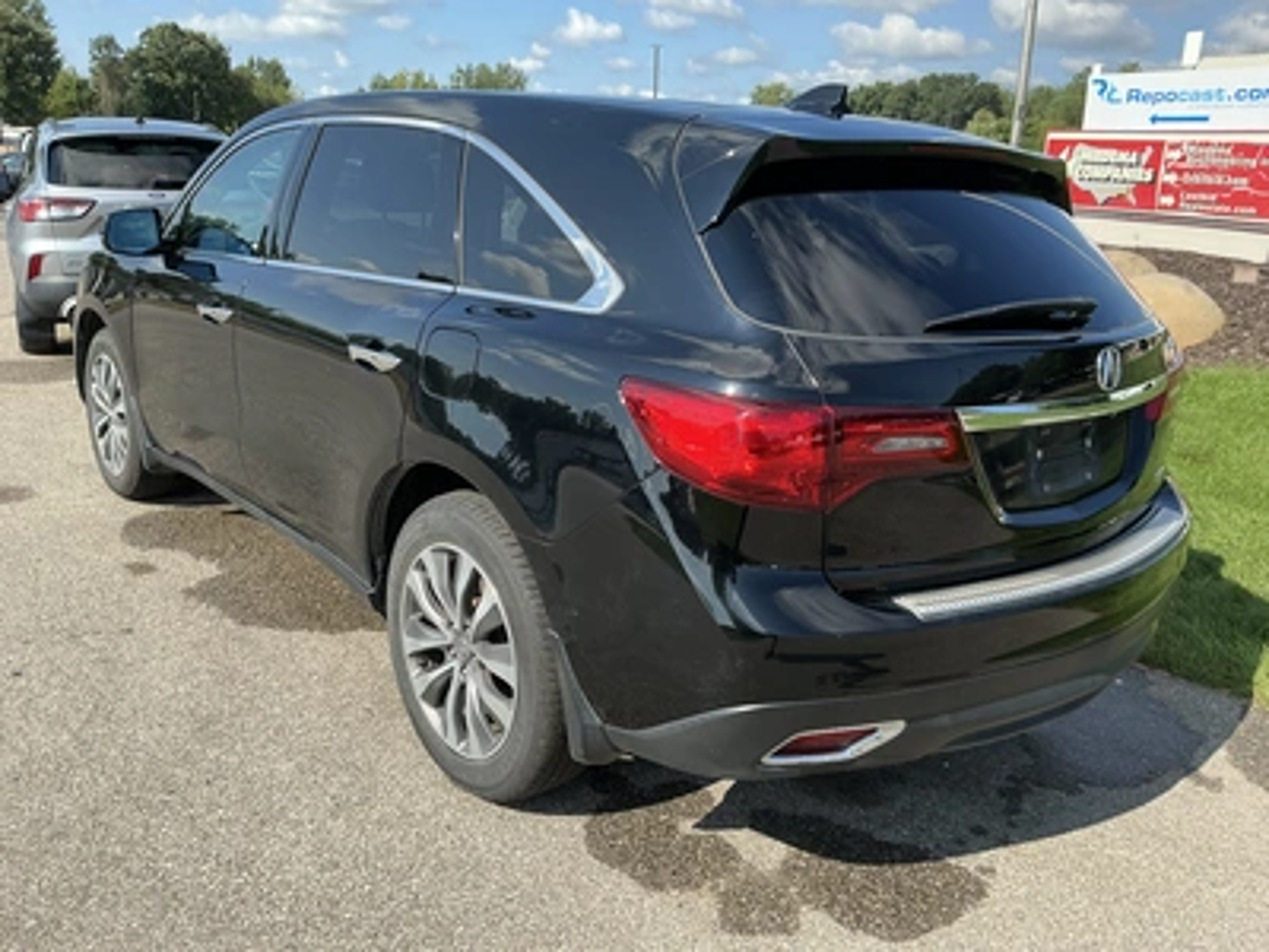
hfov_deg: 63.4
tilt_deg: -17.6
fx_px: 1026
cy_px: 476
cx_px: 634
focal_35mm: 28
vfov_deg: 49.7
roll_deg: -1.5
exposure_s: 1/883
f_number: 1.8
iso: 25
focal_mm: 3
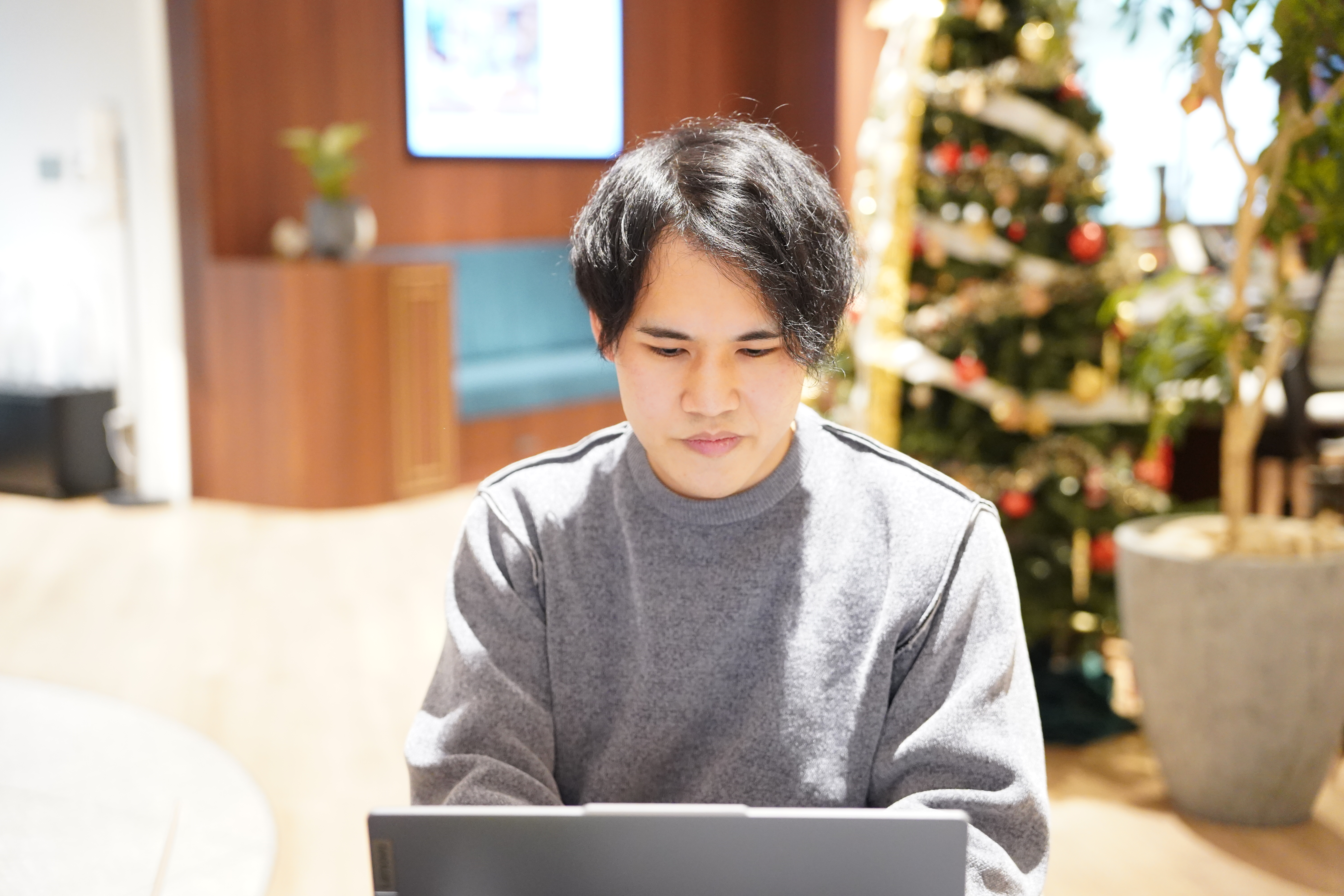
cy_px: 448
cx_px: 672
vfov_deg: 25.3
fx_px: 1993
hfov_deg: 37.3
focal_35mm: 53
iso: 6400
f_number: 2.8
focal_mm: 53.4
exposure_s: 1/60
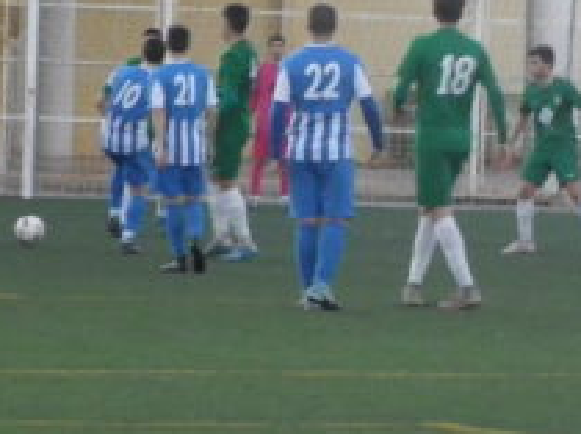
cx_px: 504
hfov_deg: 4.1
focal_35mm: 478
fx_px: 8014
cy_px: 119
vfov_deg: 3.1
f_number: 5.3
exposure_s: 1/100
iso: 320
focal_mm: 29.6
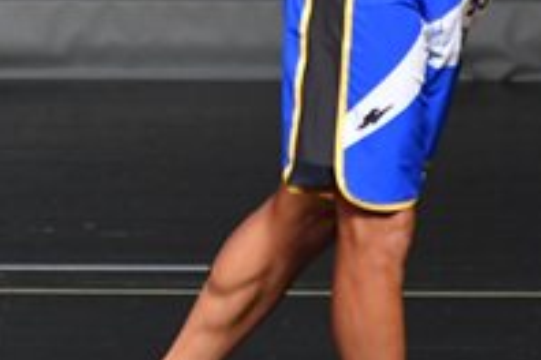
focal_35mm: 1231
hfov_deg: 1.7
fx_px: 18498
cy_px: 25
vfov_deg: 1.1
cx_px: -195
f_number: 5.6
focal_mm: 210
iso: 2500
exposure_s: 1/400
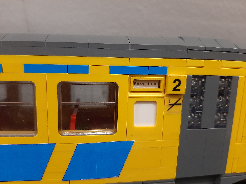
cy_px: 92
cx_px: 123
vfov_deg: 53.1
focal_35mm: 26
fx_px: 185
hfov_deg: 67.3
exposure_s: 1/50
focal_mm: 3.92
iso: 200
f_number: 1.7
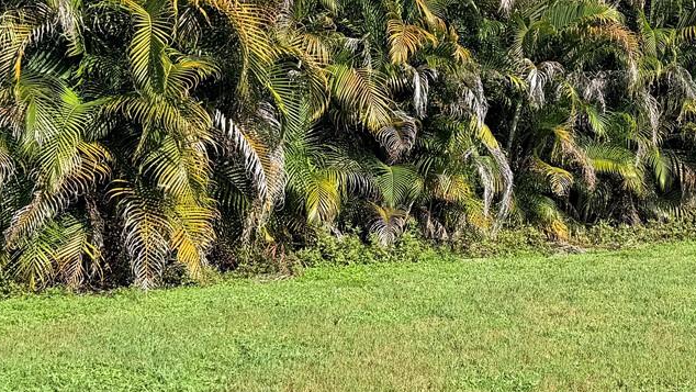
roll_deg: -2.6
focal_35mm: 66
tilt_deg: -2.5
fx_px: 1218
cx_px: 656
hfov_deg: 30.2
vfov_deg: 18.2
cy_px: 148
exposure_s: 1/3021
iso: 80
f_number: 1.78
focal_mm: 6.76
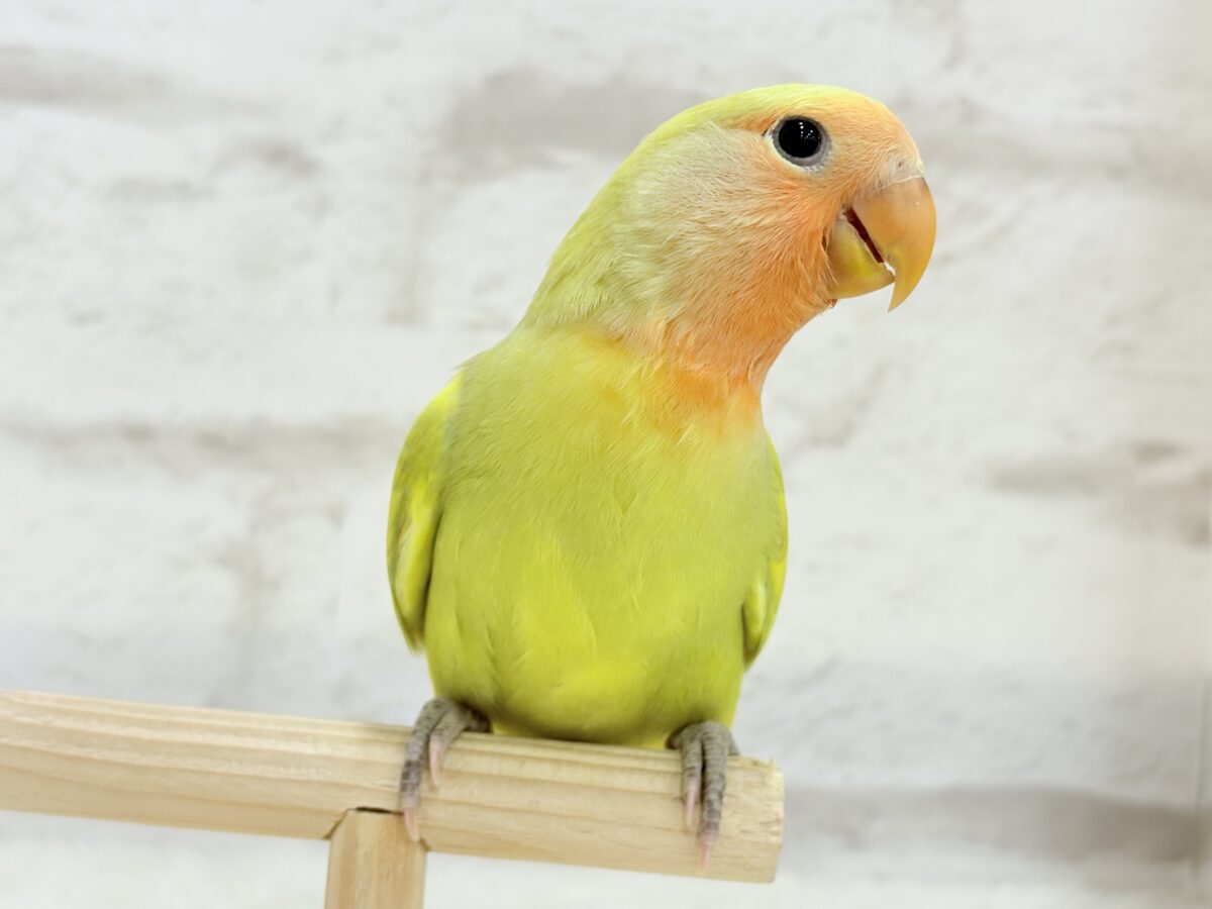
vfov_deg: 28.0
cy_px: 454
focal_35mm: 52
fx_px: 1821
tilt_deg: -2.1
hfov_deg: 36.8
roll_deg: -2.5
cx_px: 606
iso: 32
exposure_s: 1/50
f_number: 1.6
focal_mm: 5.96
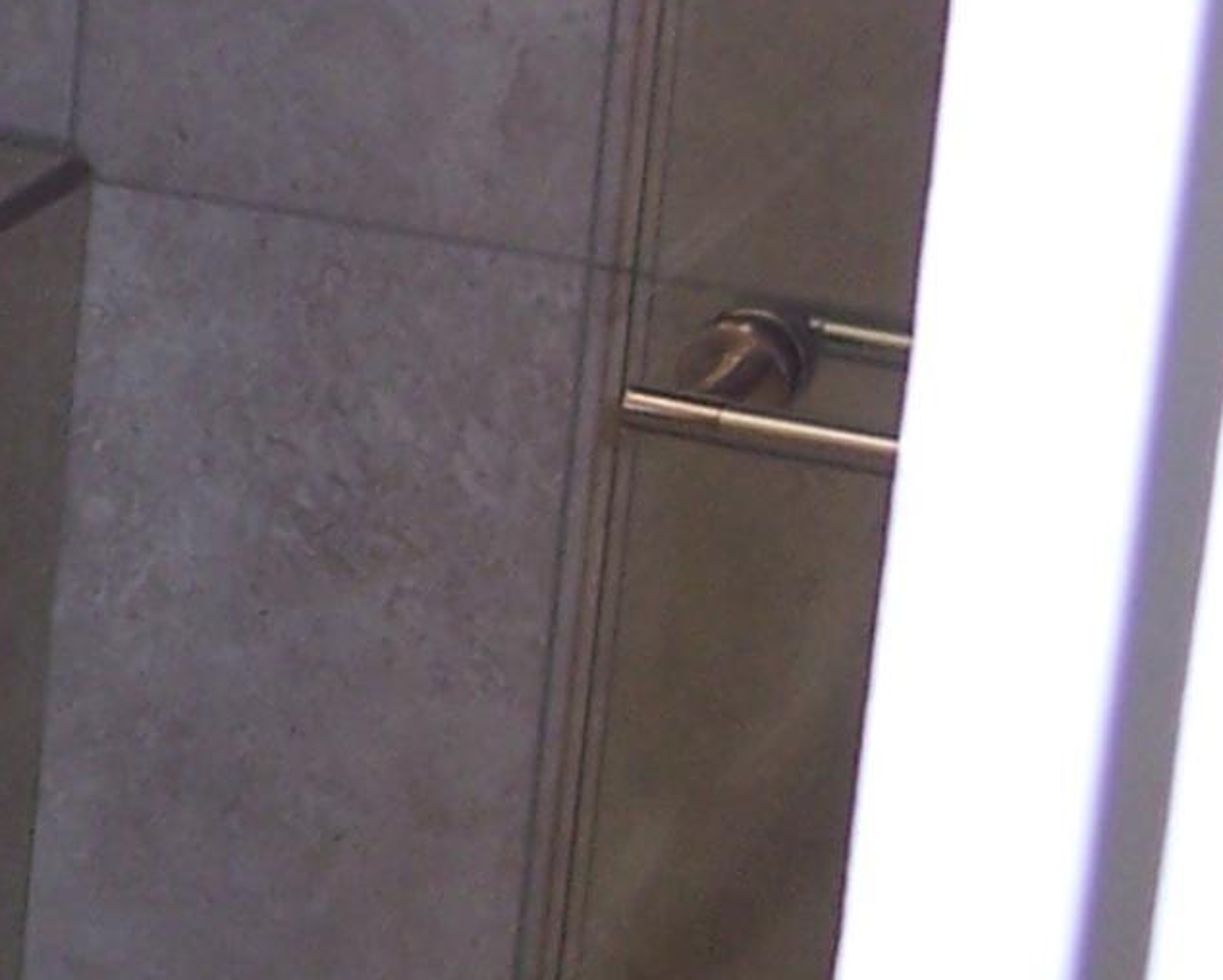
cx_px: -1138
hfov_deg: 10.0
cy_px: -168
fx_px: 6519
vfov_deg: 8.5
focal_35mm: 180
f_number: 2.8
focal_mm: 8
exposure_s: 1/60
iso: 100
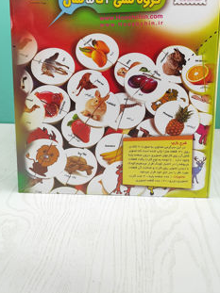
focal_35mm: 34
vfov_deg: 52.7
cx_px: 120
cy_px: 92
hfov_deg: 41.7
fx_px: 288
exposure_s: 1/100
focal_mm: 5.89
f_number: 1.89
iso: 217
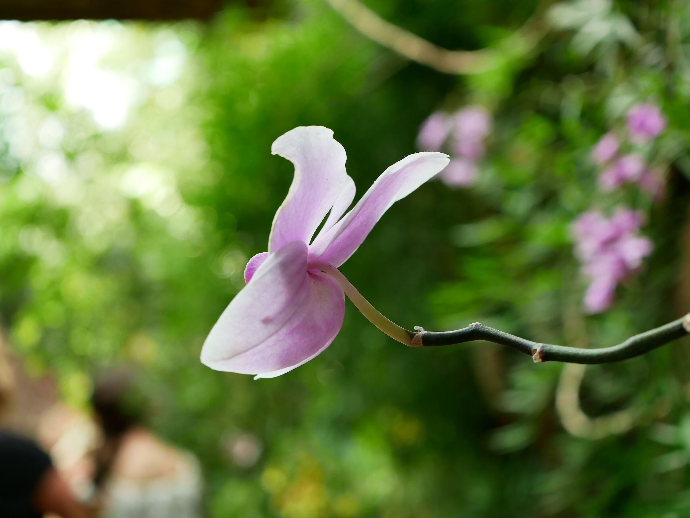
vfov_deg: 24.4
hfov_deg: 32.2
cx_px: 345
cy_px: 259
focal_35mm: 60
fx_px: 1196
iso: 200
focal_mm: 30
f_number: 3.5
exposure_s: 1/50
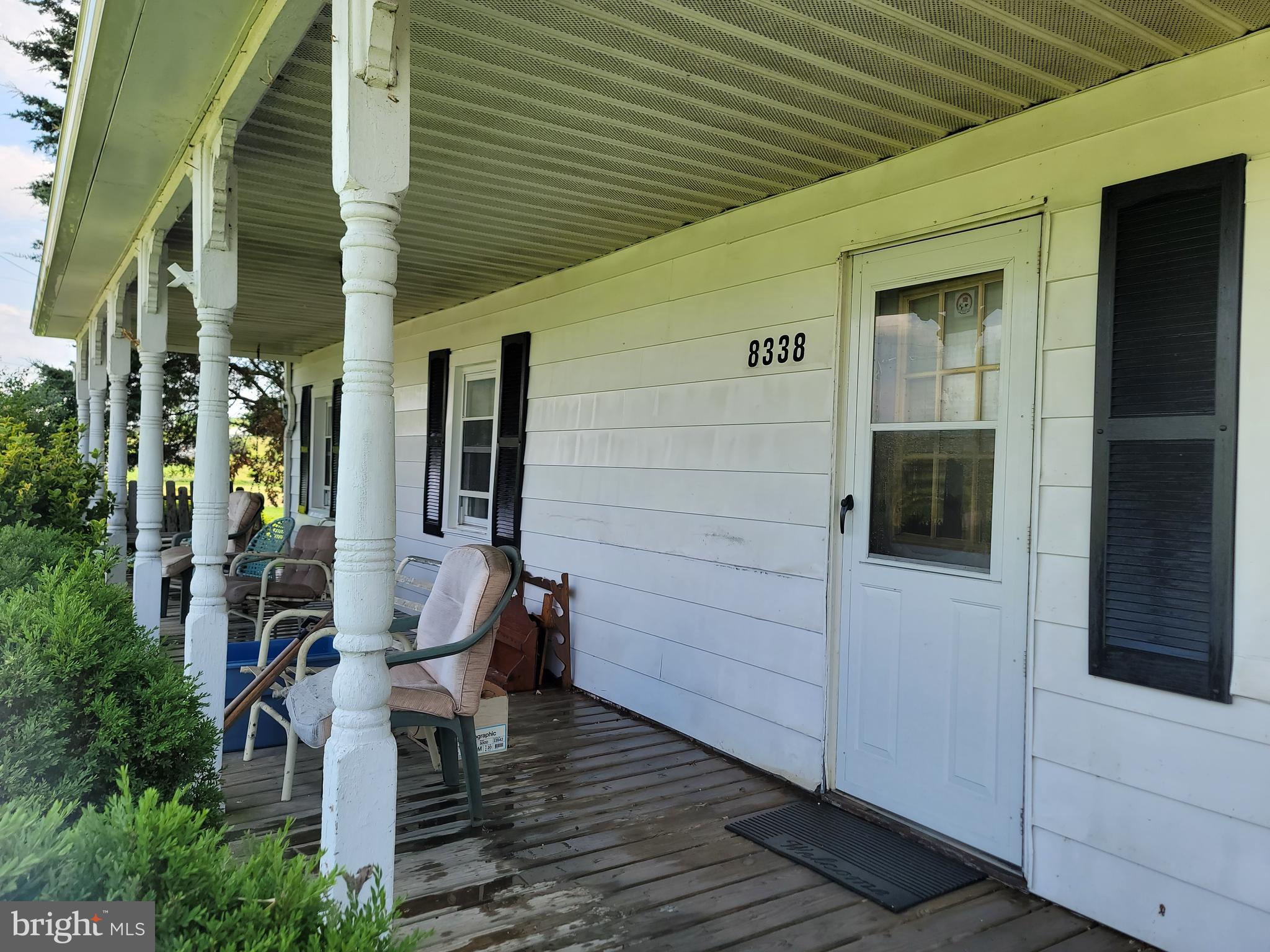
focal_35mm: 25
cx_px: 635
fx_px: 917
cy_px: 476
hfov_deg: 69.4
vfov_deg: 54.9
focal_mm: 7
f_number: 1.8
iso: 20
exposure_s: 1/192
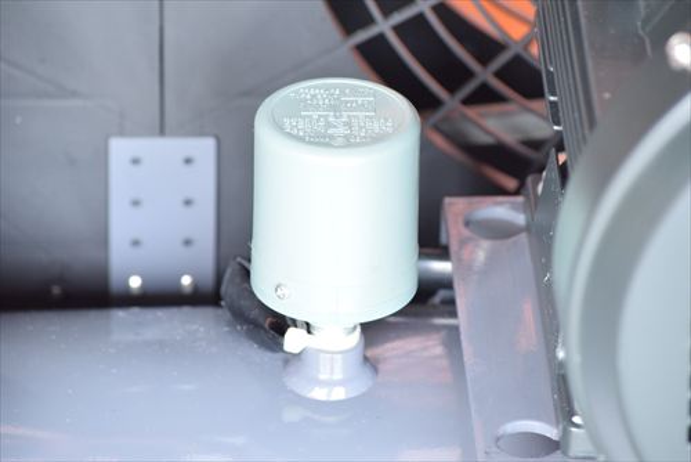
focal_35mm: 202
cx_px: 346
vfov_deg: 6.8
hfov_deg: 10.2
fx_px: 3889
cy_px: 231
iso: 1250
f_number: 6.3
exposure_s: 1/100
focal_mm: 135
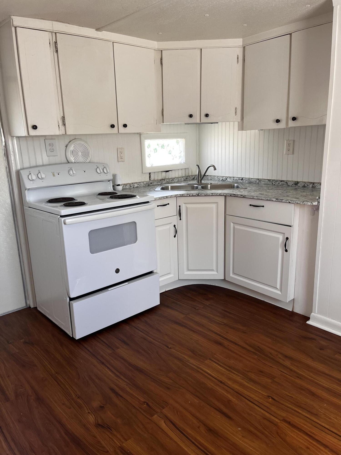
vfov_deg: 67.3
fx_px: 341
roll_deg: +2.4
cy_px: 228
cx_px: 170
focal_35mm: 26
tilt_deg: -13.7
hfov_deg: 53.1
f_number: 1.6
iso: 64
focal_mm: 5.1
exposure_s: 1/121
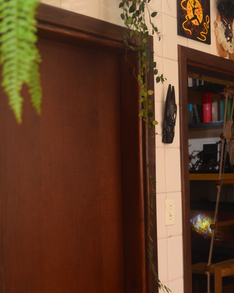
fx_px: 701
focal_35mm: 81
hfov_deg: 18.8
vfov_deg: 23.5
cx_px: 183
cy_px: 178
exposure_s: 1/200
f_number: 2.8
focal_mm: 32
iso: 640
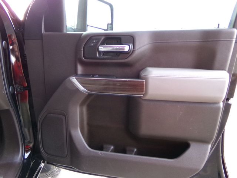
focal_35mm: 24
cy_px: 89
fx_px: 164
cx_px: 118
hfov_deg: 71.6
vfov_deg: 56.8
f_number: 3.7
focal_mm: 4.3
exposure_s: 1/60
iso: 569
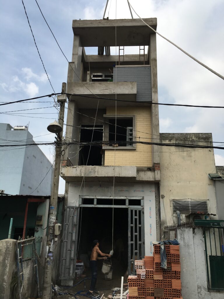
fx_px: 250
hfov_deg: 48.2
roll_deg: -2.4
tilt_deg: +17.9
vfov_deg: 61.7
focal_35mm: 29
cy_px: 150
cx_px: 112
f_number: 2.2
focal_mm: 4.15
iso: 25
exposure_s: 1/1876
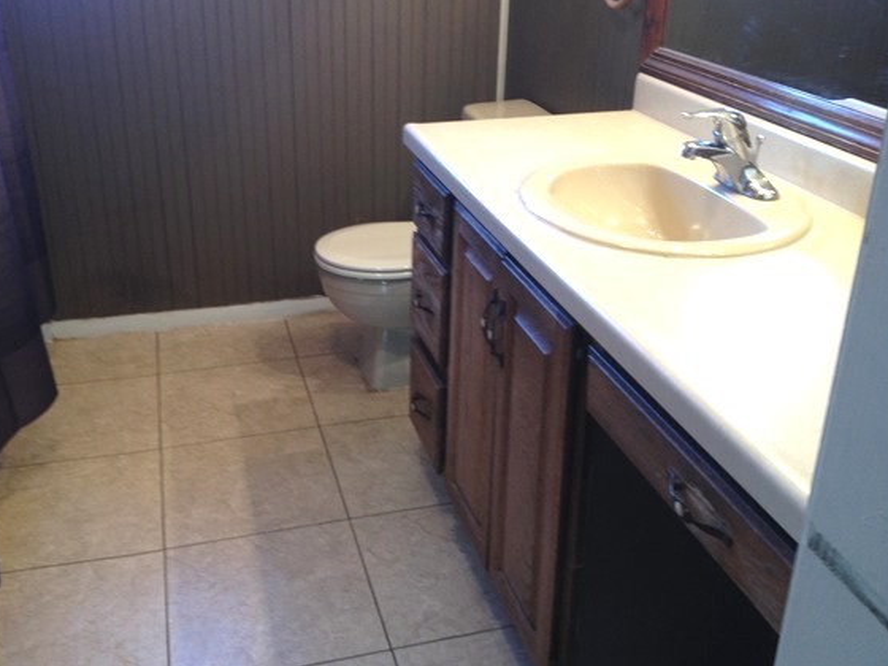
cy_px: 301
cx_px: 395
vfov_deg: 35.9
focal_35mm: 40
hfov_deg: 46.7
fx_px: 1026
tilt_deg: -26.4
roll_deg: -1.1
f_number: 2.4
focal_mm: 4.28
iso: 100
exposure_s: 1/20
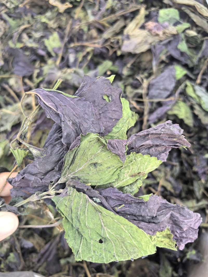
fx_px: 216
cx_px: 104
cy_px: 138
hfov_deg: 51.3
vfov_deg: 65.3
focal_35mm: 27
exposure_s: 1/120
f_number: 2
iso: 50
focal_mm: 6.35
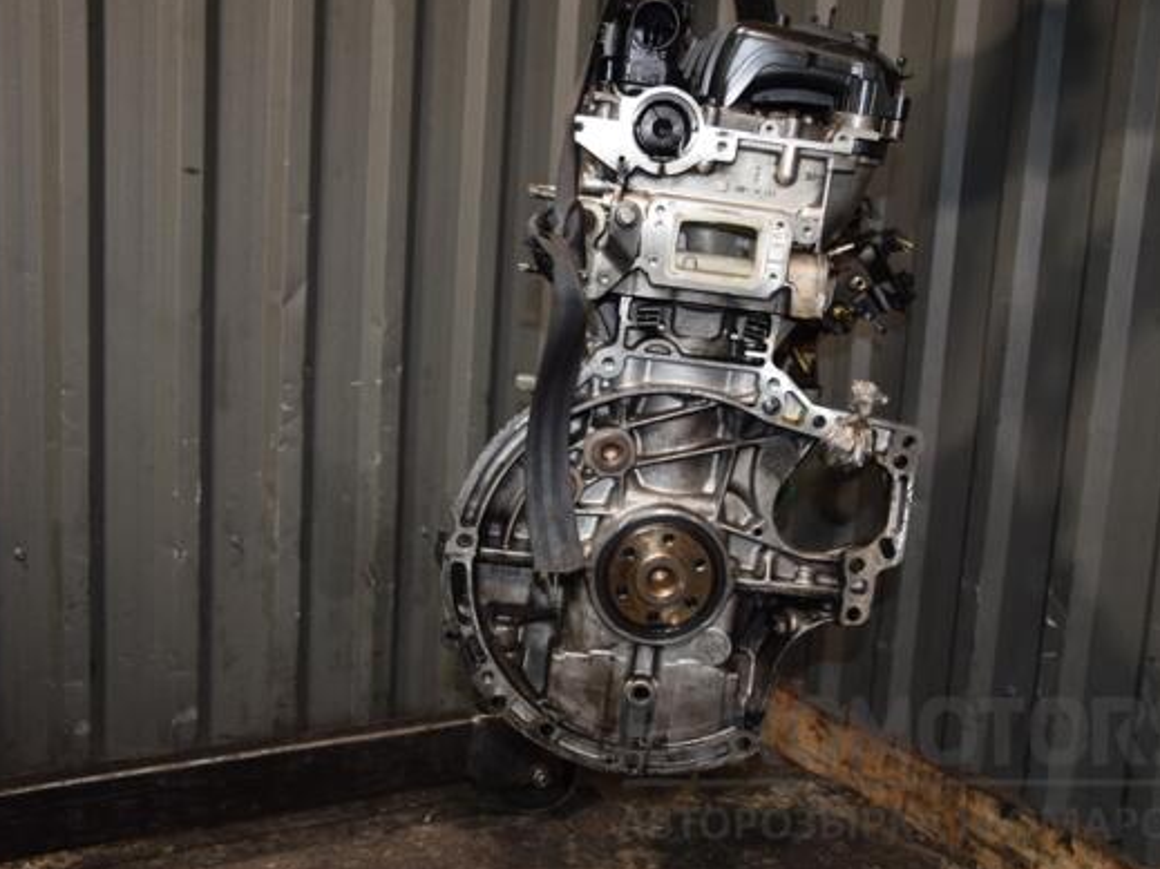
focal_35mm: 40
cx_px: 574
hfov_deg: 46.8
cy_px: 433
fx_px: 1340
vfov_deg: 35.9
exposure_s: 1/60
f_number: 5
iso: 800
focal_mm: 24
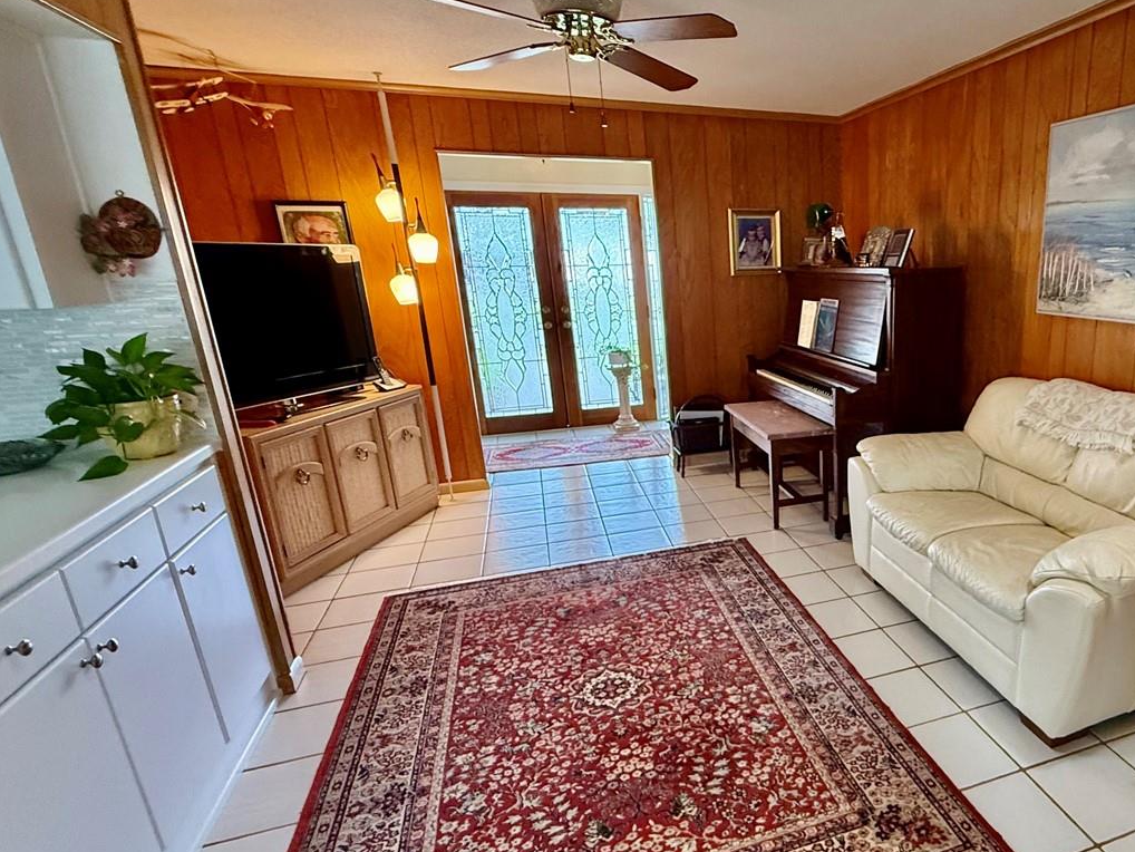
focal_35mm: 22
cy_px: 475
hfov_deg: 71.7
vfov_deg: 60.9
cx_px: 837
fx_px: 722
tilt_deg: -16.0
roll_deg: +0.4
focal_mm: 2.22
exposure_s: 1/120
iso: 400
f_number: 2.2
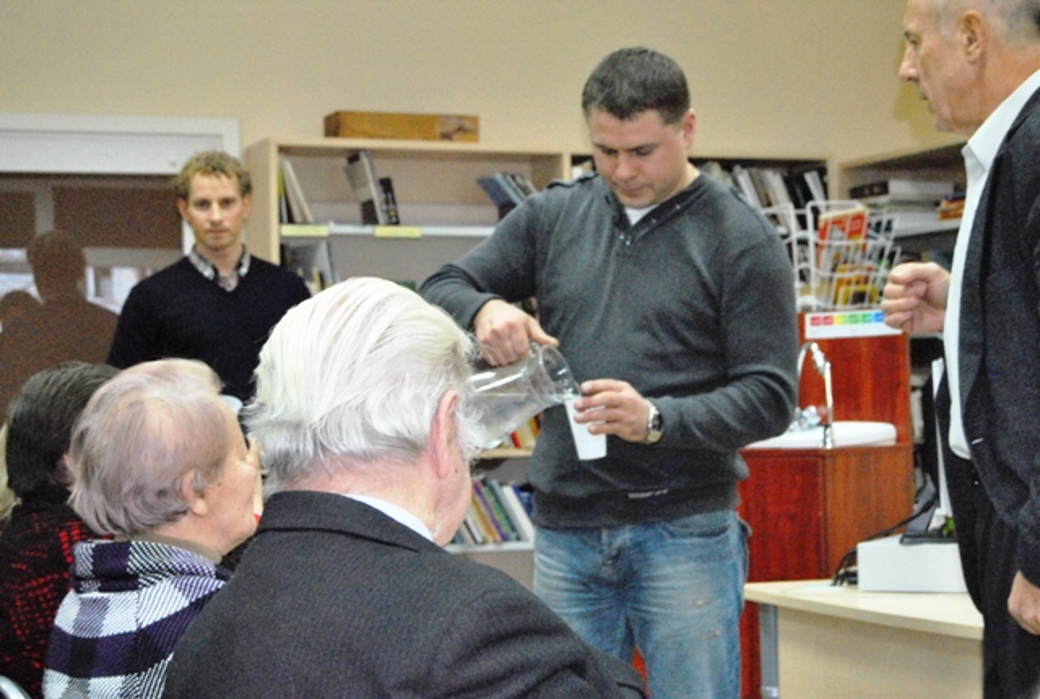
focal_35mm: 75
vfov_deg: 18.3
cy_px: 350
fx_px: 2172
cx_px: 520
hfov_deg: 26.9
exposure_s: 1/60
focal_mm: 50
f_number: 7.1
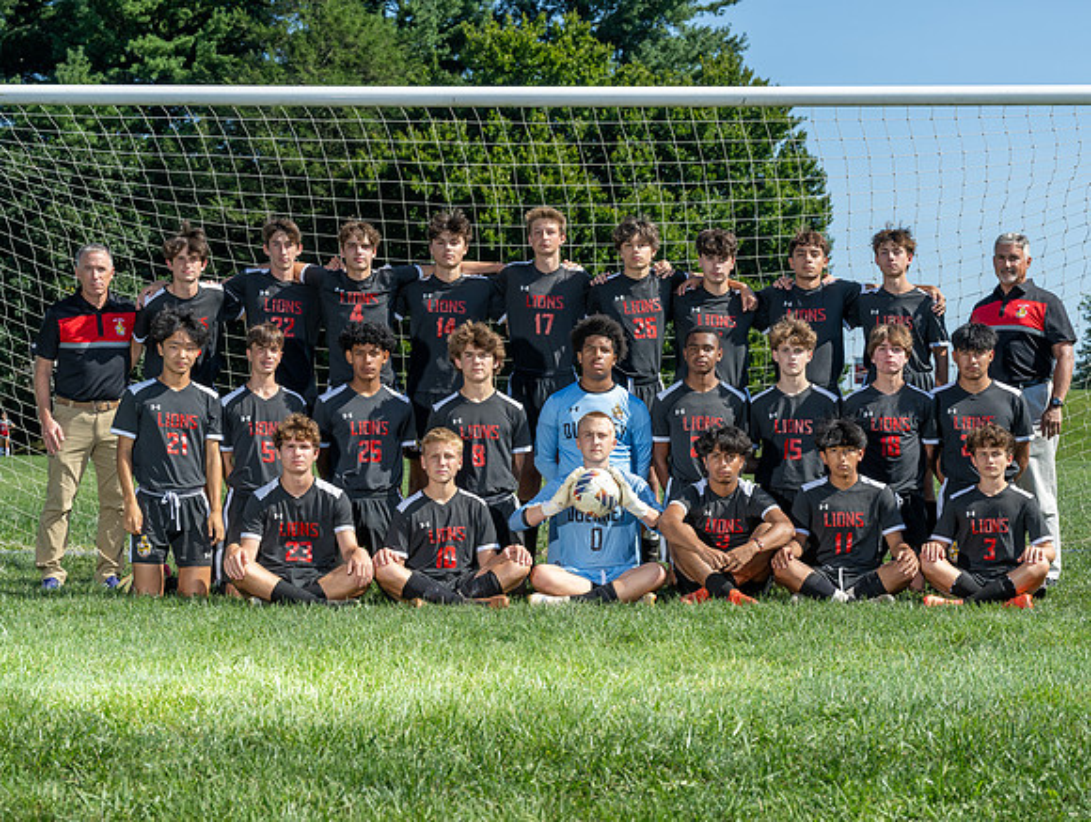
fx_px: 2910
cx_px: 556
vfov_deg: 16.1
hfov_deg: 21.2
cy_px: 456
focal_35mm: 92
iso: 100
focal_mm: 70
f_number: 8
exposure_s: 1/200
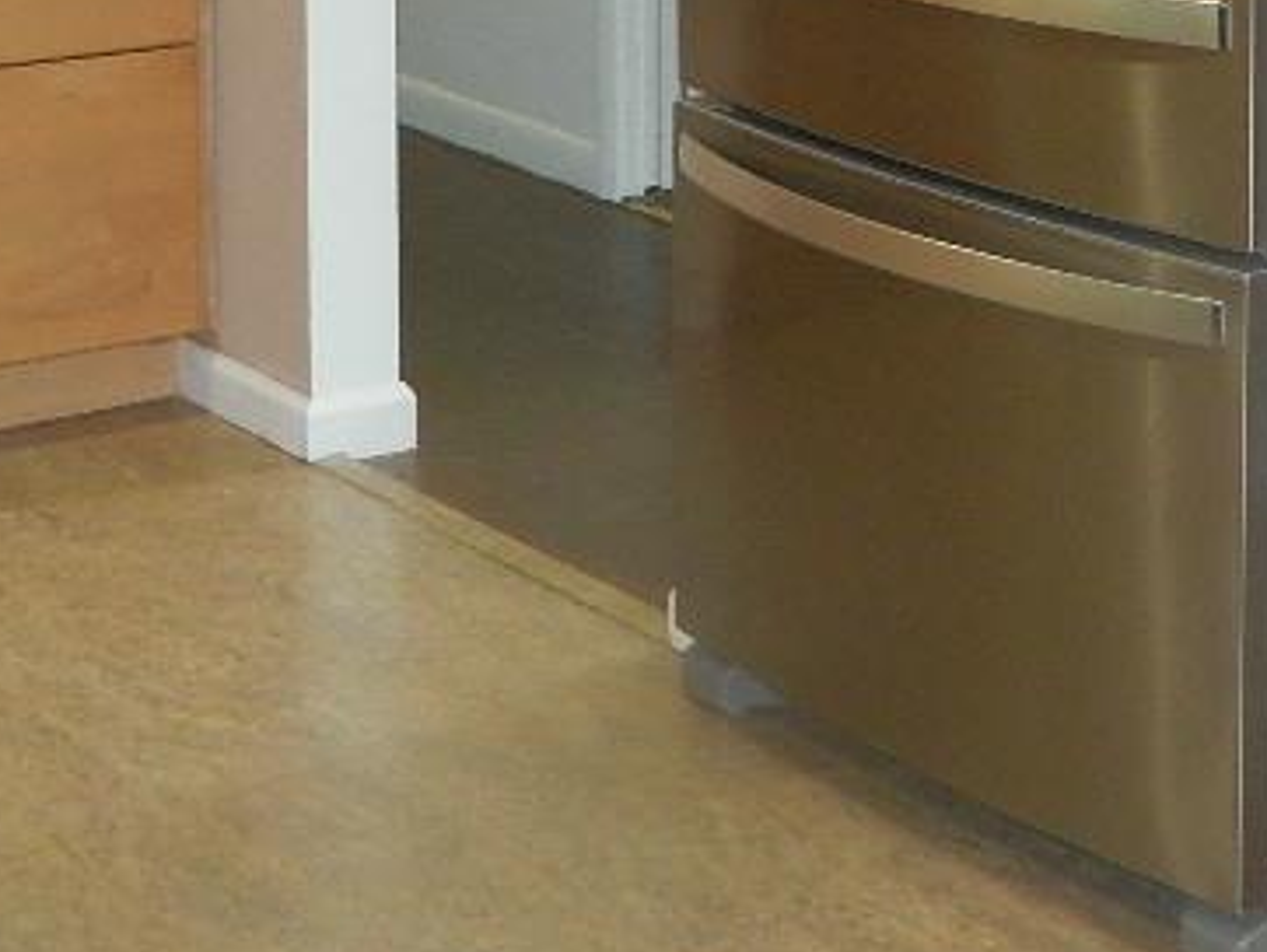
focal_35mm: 99
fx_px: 3626
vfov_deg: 14.3
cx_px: 1288
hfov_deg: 19.2
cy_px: -318
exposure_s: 1/30
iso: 200
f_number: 3.3
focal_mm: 6.2
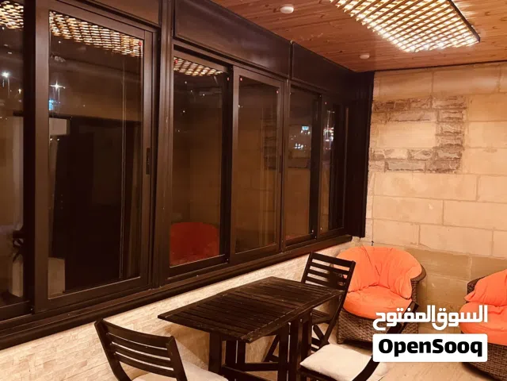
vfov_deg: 56.8
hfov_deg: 71.6
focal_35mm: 24
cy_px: 190
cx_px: 254
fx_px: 352
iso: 1000
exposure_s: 1/33
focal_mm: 6.86
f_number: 1.78
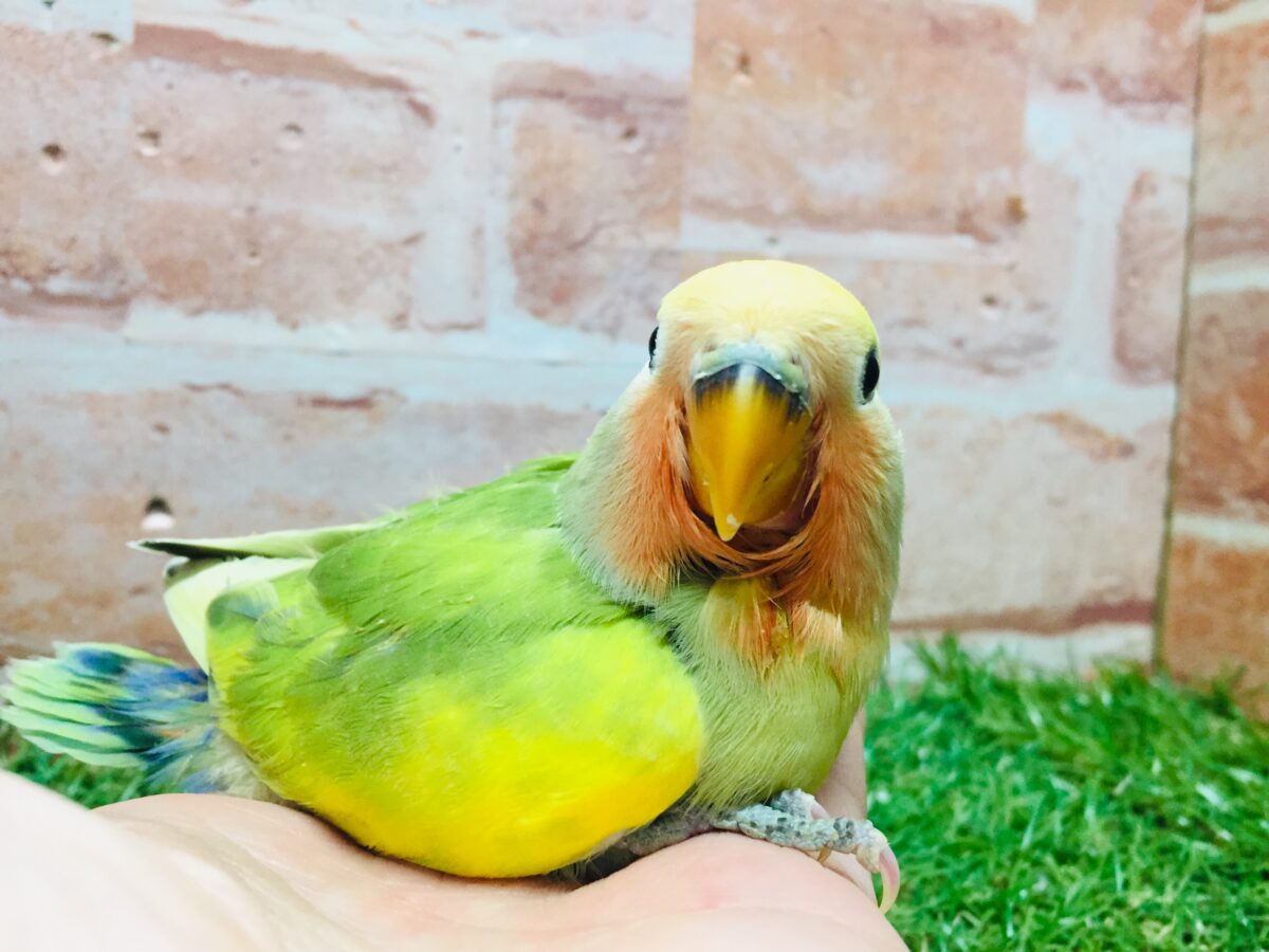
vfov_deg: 48.2
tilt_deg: -5.8
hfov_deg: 61.7
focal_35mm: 29
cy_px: 476
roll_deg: -1.4
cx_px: 634
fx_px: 1063
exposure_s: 1/30
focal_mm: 4.15
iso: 50
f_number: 2.2
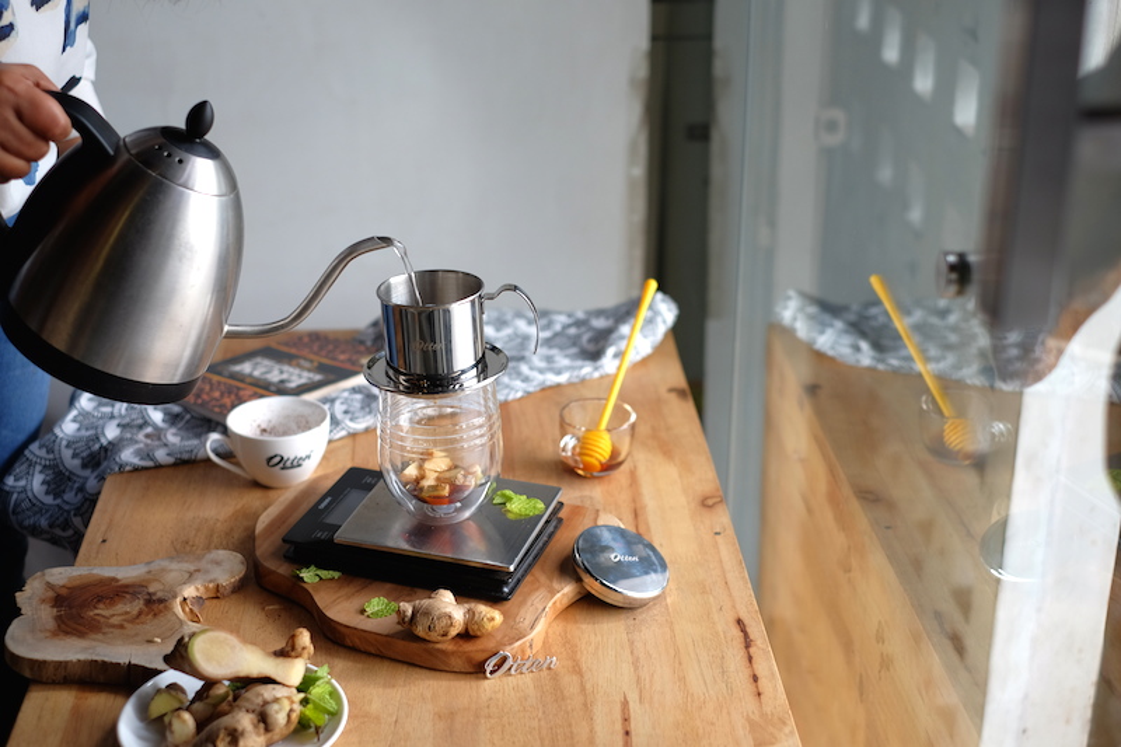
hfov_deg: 37.5
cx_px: 560
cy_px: 374
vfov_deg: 25.5
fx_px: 1650
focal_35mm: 53
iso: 250
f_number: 2.2
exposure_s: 1/100
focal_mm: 35
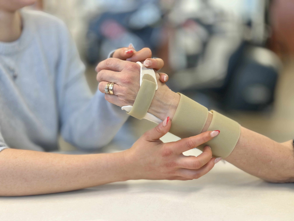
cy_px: 110
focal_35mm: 48
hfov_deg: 39.7
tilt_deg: -11.6
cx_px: 147
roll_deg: +0.7
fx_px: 408
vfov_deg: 30.3
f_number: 1.78
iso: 160
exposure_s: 1/60
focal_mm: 6.86
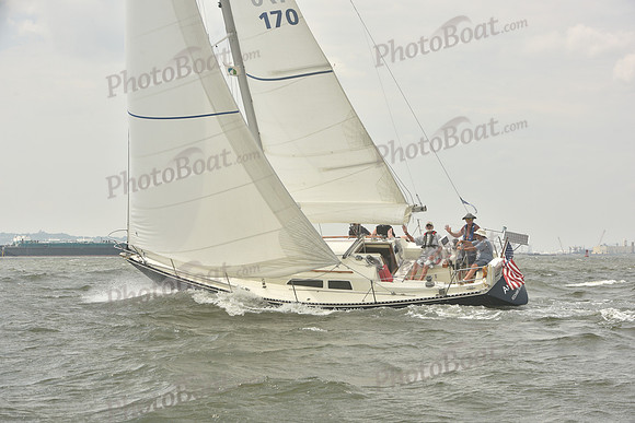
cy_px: 212
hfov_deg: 28.8
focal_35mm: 70
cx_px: 318
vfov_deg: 19.5
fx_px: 1235
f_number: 8
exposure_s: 1/800
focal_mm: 70
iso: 250
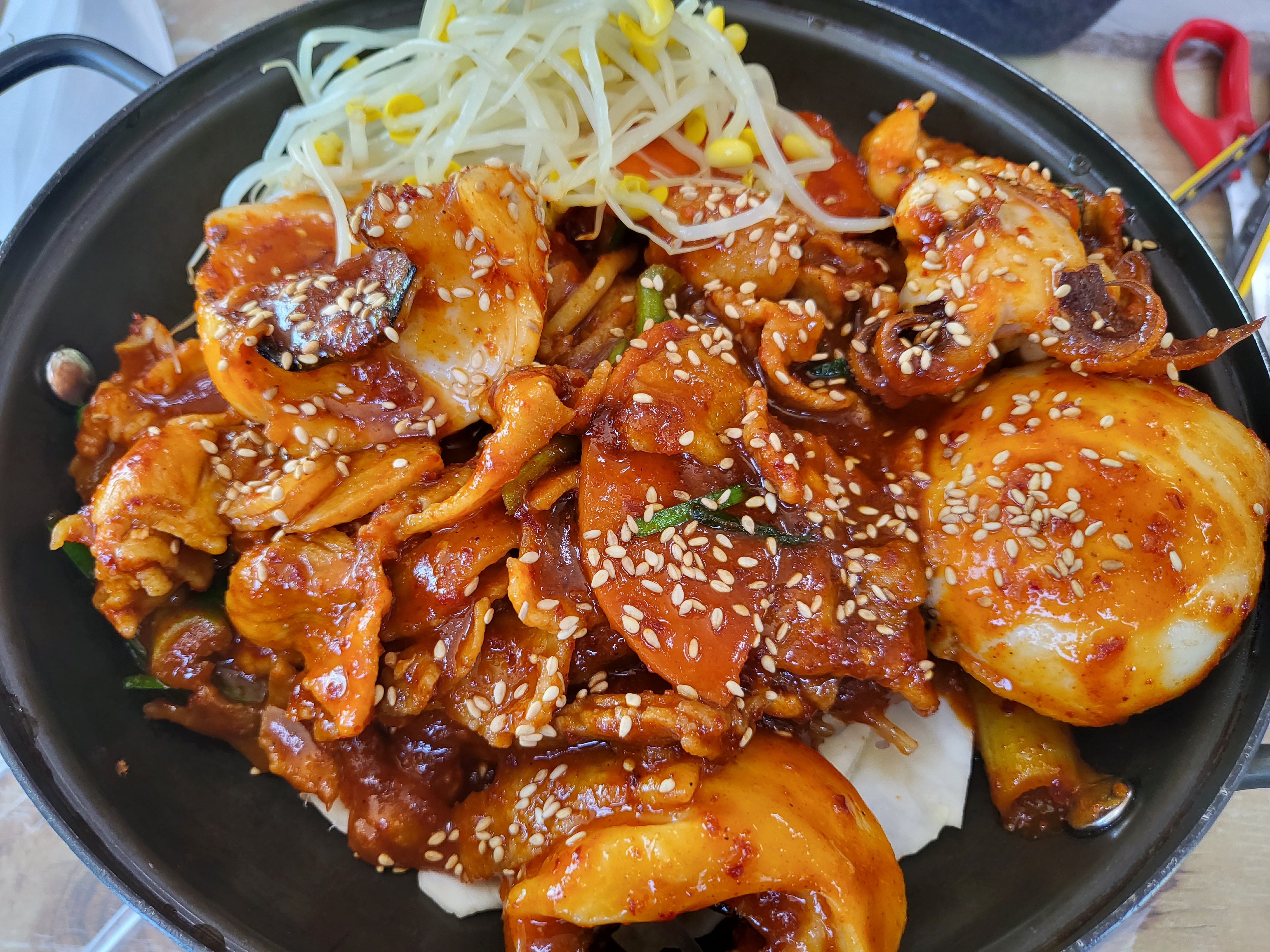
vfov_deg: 53.1
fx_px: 954
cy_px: 476
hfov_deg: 67.3
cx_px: 635
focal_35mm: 26
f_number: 1.8
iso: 100
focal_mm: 4.25
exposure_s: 1/120
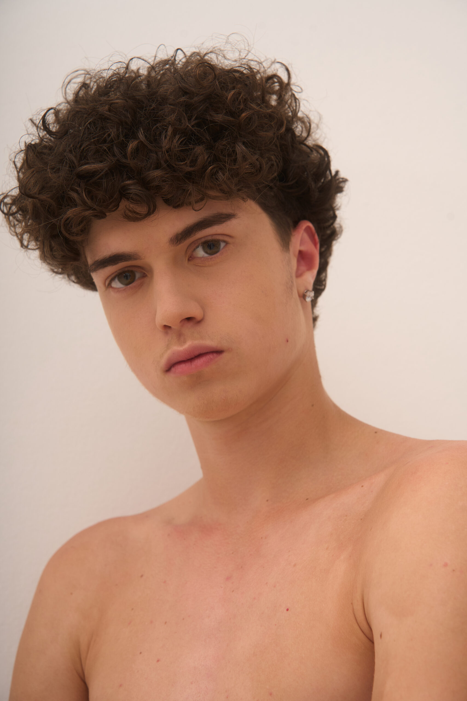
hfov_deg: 18.4
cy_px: 350
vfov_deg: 27.3
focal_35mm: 74
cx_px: 234
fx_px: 1440
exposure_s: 1/200
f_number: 7.1
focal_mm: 74
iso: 320
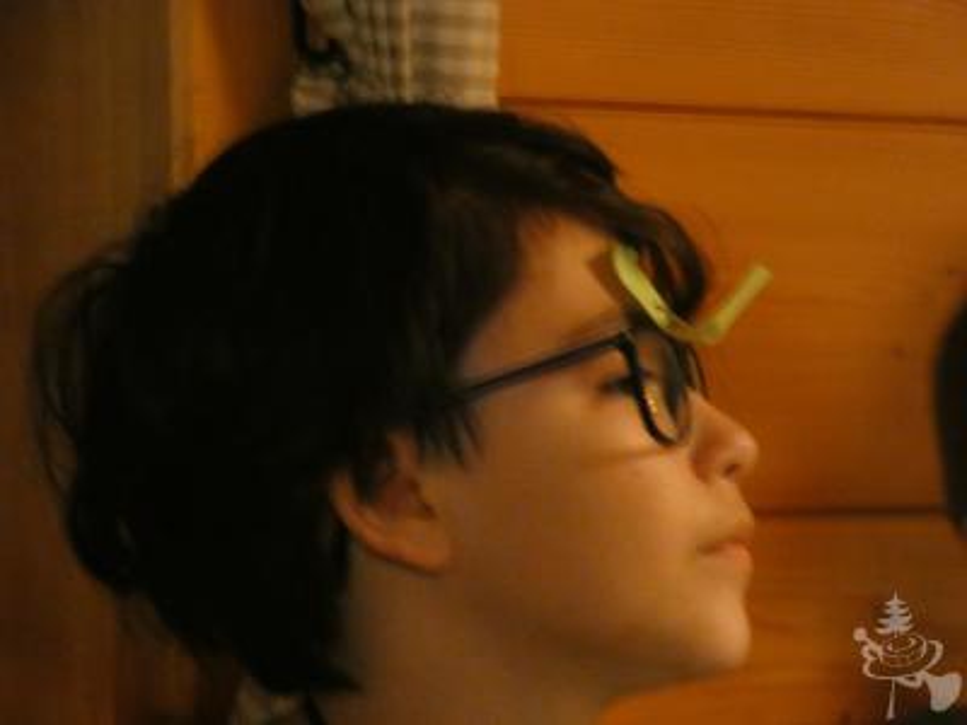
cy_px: 362
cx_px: 484
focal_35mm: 258
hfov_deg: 7.7
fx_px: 7207
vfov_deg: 5.8
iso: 1600
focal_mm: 46.2
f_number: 5.5
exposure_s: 1/8
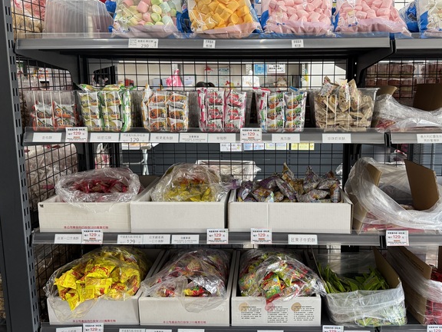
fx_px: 383
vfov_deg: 46.6
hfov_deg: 59.6
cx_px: 258
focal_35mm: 30
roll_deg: +0.1
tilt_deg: -6.8
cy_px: 140
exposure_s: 1/60
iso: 200
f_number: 1.78
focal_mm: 6.76
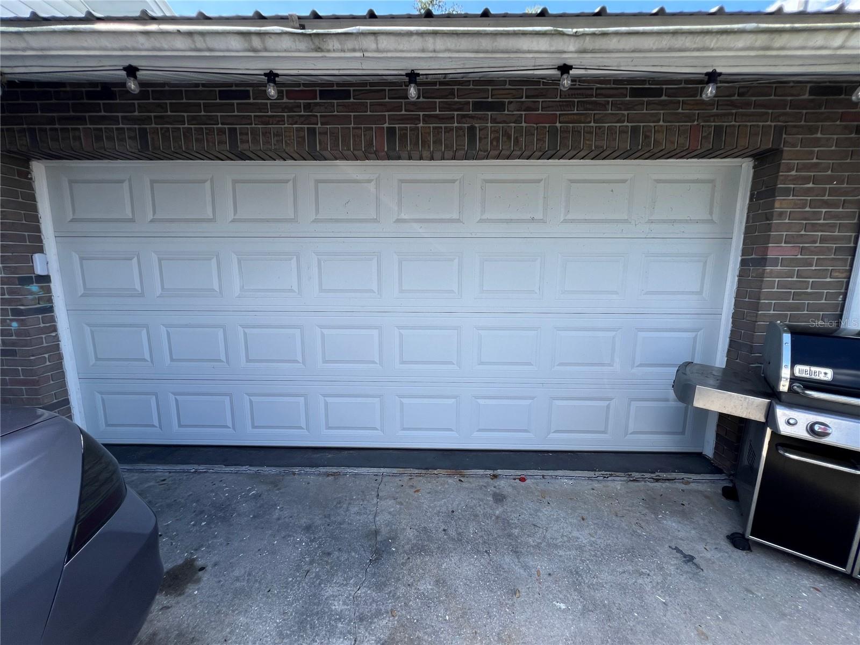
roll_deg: +0.3
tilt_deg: -9.8
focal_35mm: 13
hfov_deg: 106.2
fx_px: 323
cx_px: 430
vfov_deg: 89.9
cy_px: 322
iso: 32
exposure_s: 1/329
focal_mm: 1.57
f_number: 1.8
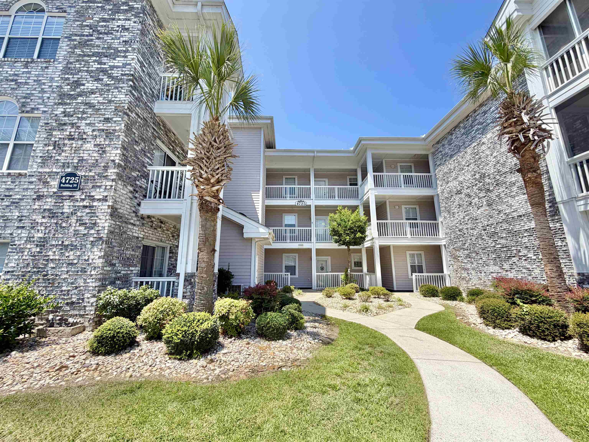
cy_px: 221
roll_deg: -0.4
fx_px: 238
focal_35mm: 14
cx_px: 294
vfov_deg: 85.7
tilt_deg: +11.2
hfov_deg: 102.1
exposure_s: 1/770
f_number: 2.2
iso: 25
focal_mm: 2.22
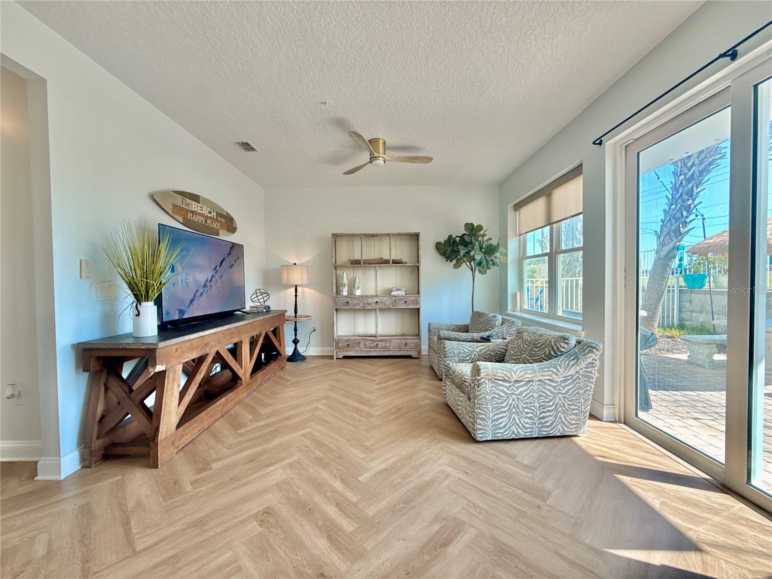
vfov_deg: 85.7
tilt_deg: +0.8
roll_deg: +0.7
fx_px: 312
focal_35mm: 14
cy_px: 290
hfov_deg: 102.1
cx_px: 386
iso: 80
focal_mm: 2.22
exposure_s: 1/120
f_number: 2.2
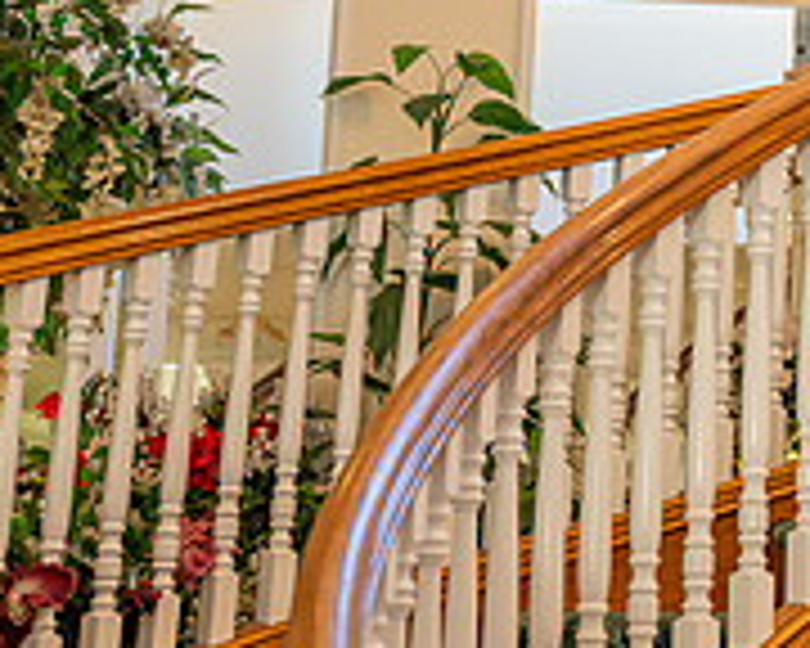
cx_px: 927
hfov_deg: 18.3
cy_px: -83
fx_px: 2397
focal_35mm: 100
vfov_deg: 15.0
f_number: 2.8
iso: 1000
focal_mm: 33
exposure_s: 1/160
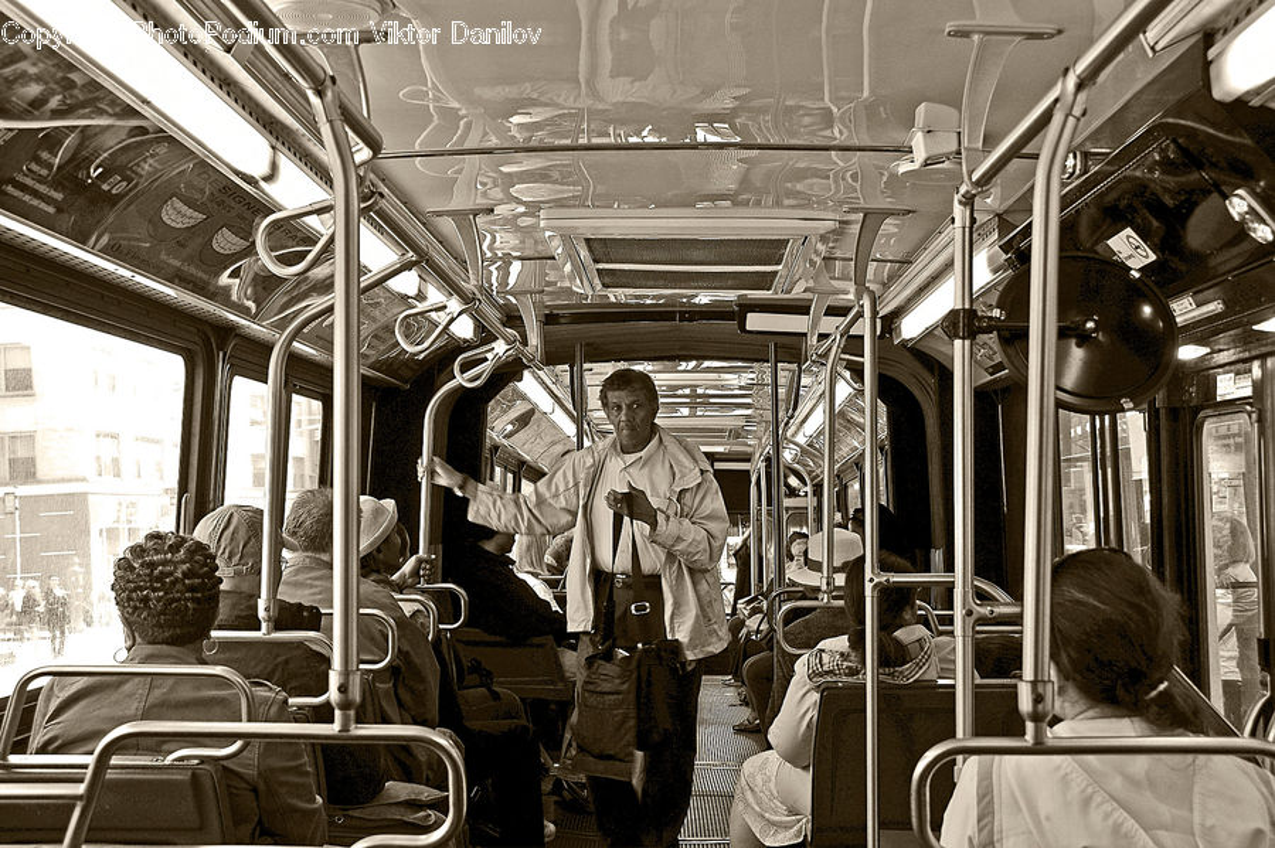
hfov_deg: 42.3
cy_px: 424
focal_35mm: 46
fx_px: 1646
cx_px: 638
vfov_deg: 28.9
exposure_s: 1/40
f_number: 5.6
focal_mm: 31
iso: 200
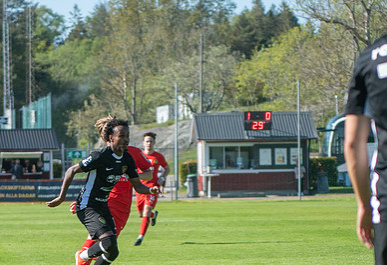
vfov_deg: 6.1
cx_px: 116
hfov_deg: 9.0
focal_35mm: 228
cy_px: 259
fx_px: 2469
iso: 220
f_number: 3.2
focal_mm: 70
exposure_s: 1/2000
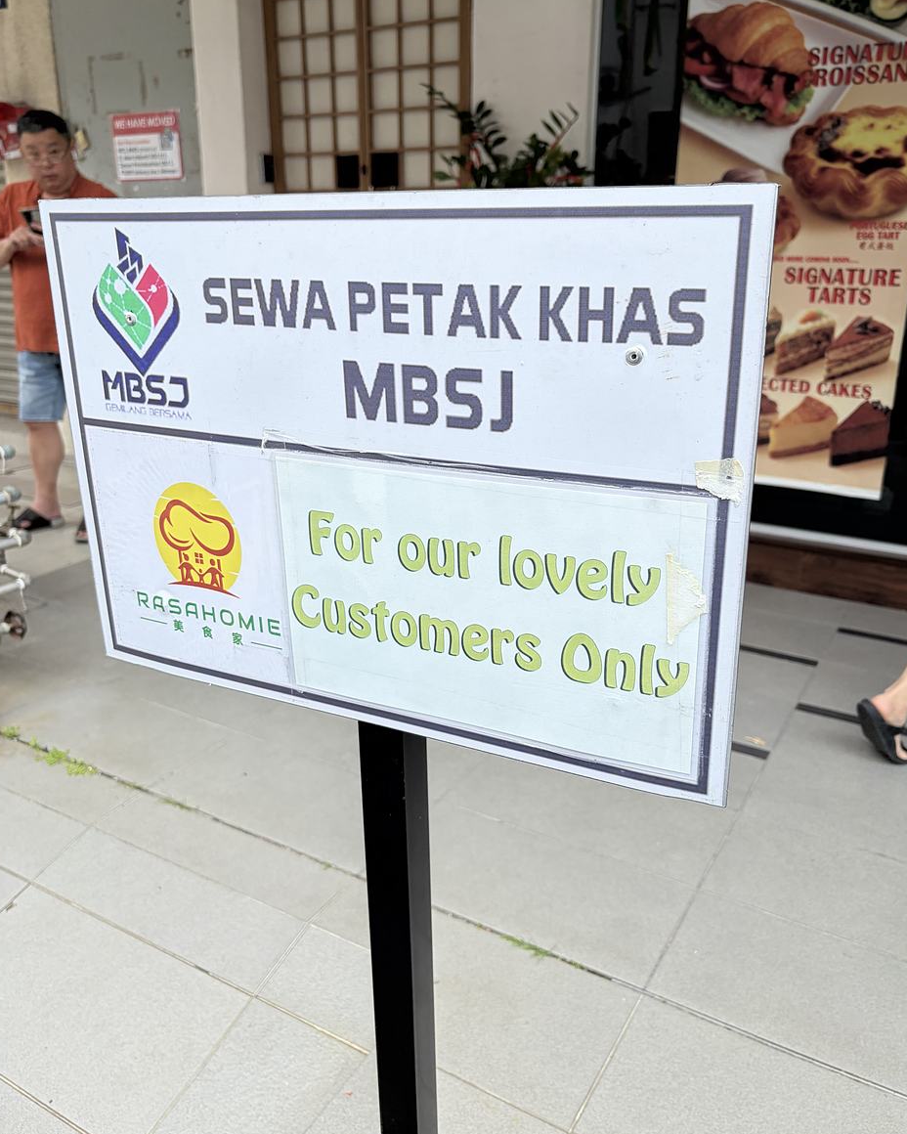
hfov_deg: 51.5
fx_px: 940
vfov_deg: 62.2
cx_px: 461
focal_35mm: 28
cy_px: 539
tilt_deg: -16.9
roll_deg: -1.1
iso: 50
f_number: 1.6
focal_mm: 5.96
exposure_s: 1/1484
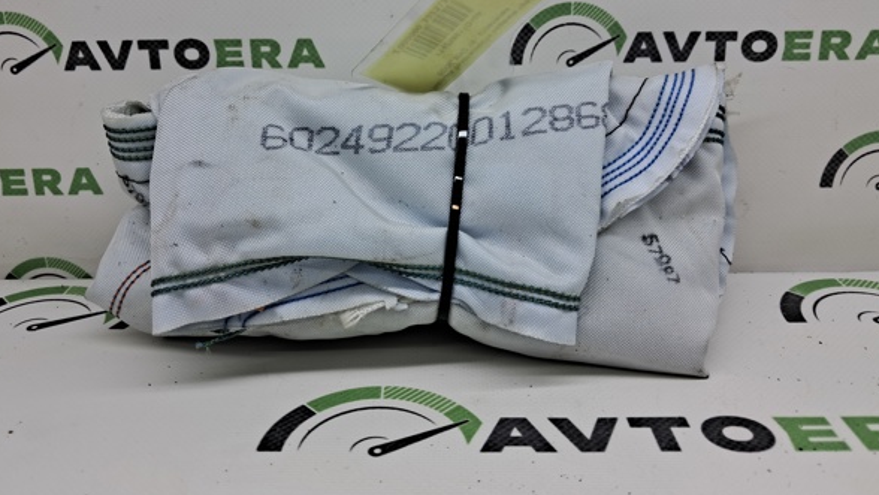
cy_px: 167
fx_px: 746
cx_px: 420
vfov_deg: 36.3
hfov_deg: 61.0
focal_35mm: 32
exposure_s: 1/100
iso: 50
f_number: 1.8
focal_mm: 4
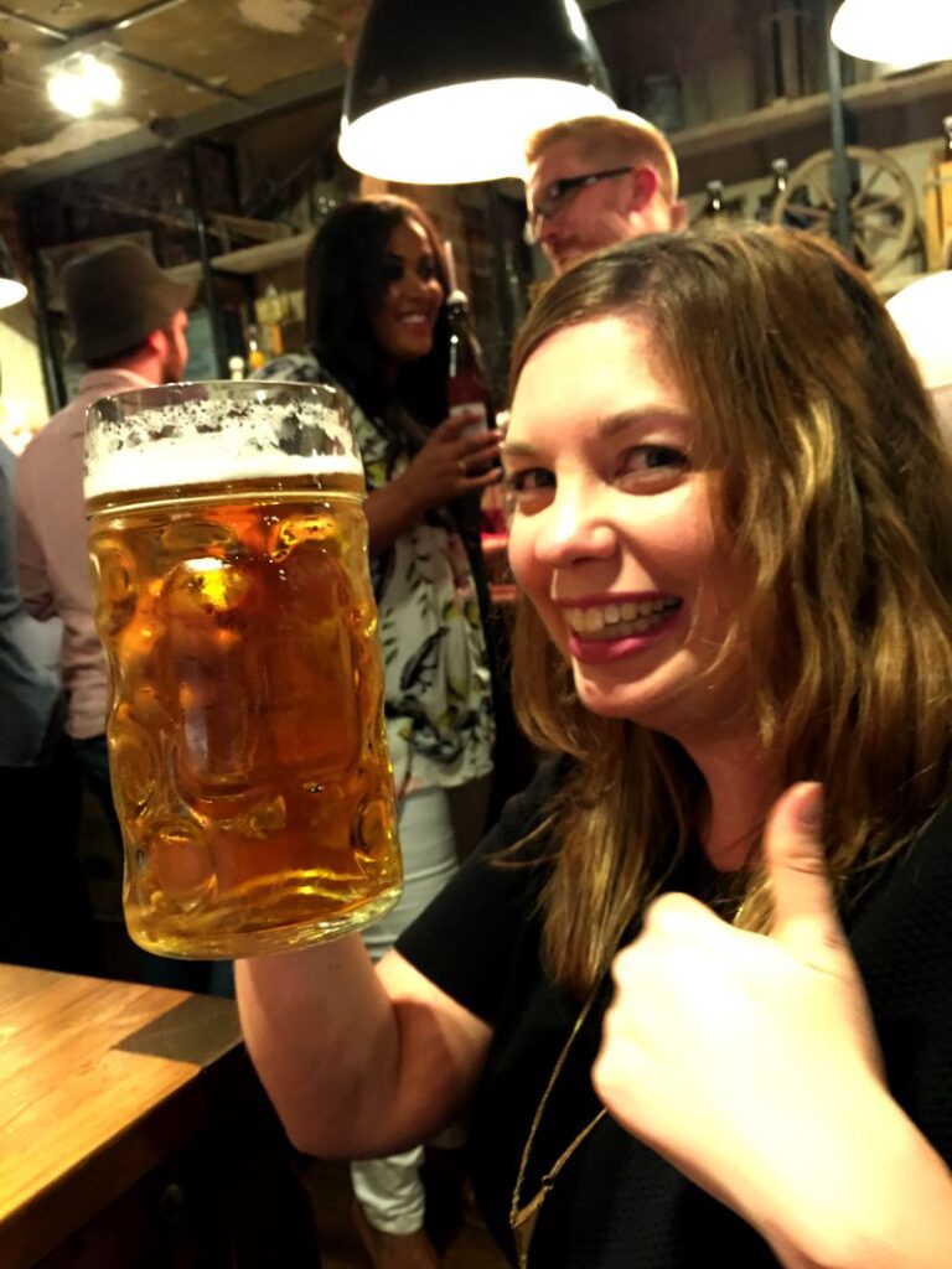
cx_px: 476
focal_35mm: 29
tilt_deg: -7.1
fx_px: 1063
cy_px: 634
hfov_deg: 48.2
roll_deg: +5.8
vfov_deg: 61.7
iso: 500
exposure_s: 1/15
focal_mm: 4.15
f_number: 2.2
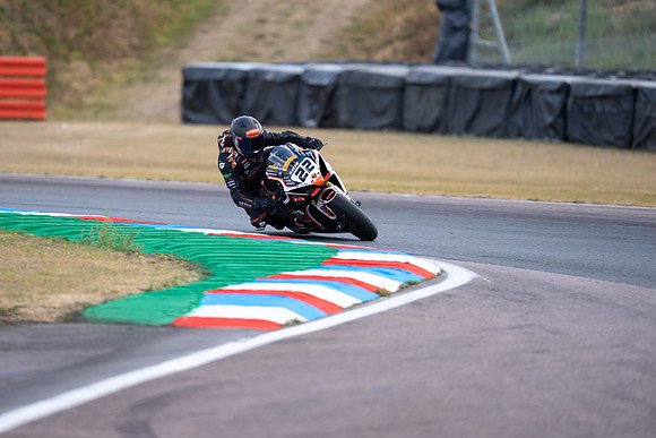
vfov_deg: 3.0
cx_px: 283
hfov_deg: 4.5
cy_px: 189
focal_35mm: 455
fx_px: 8296
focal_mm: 400
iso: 64
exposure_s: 1/500
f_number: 2.8
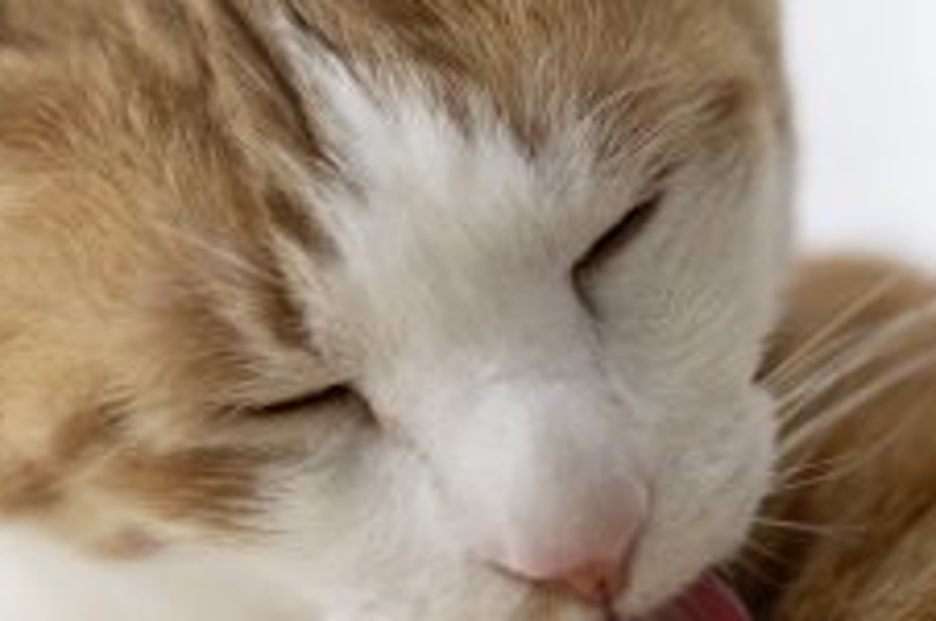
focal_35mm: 124
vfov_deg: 11.0
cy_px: 433
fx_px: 3219
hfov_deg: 16.5
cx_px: 667
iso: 200
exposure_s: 1/320
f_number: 2.8
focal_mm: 50
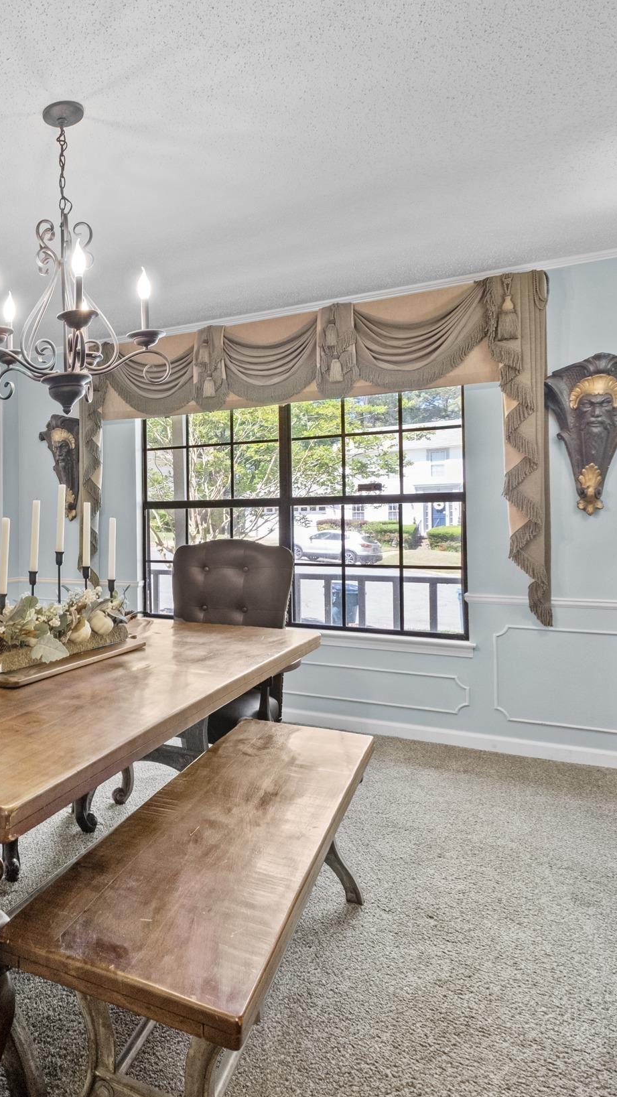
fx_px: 698
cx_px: -23
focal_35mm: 24
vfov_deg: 76.3
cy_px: 556
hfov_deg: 40.6
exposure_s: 1/2.5
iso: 400
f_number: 7.1
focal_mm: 10
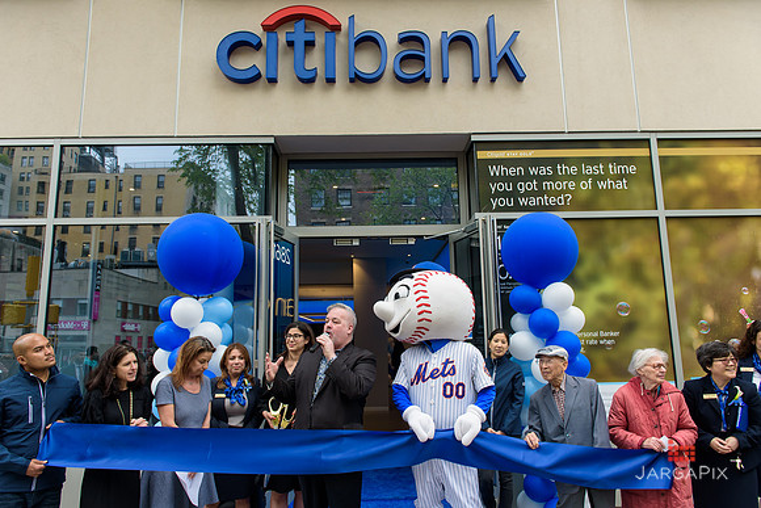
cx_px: 380
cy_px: 254
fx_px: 507
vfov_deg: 53.2
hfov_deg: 73.7
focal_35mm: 24
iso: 200
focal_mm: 24
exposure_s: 1/250
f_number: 5
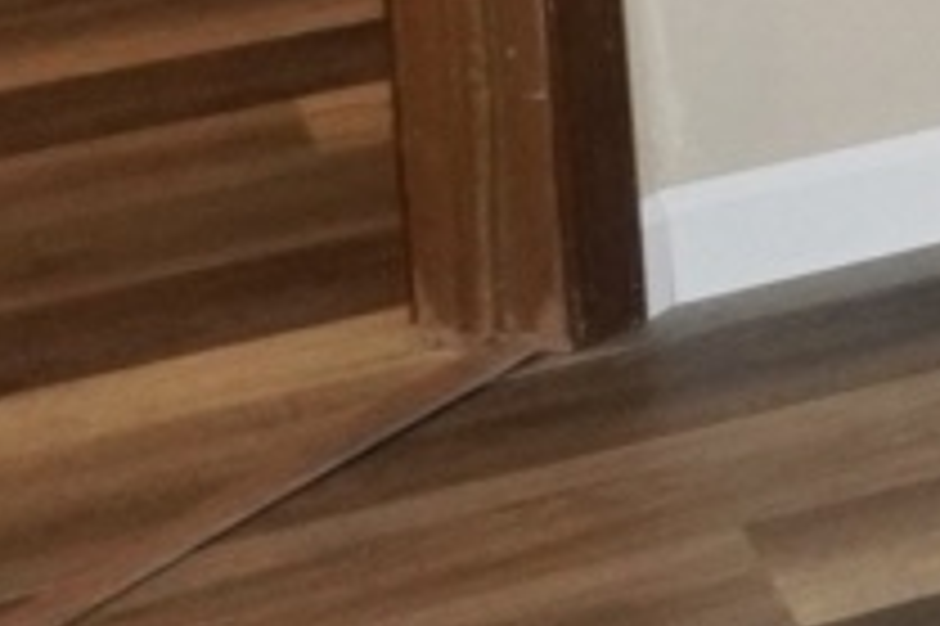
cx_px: 3328
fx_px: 4853
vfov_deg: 6.7
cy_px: -1211
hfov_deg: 8.2
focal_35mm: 186
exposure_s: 1/60
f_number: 3.5
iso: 1600
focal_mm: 16
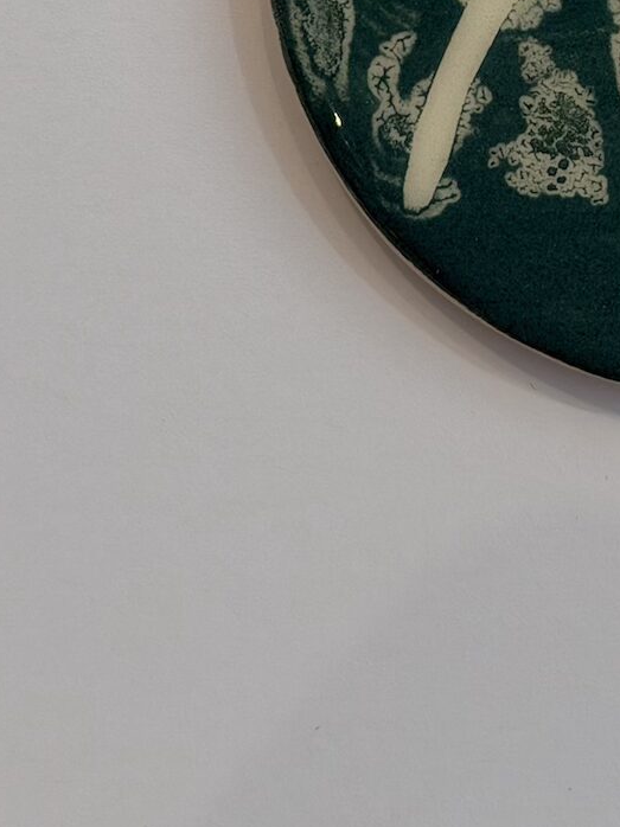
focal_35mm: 130
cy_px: -283
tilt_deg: -86.7
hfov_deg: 11.2
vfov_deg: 14.5
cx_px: 694
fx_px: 3106
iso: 50
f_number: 1.78
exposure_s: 1/50
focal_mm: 6.76
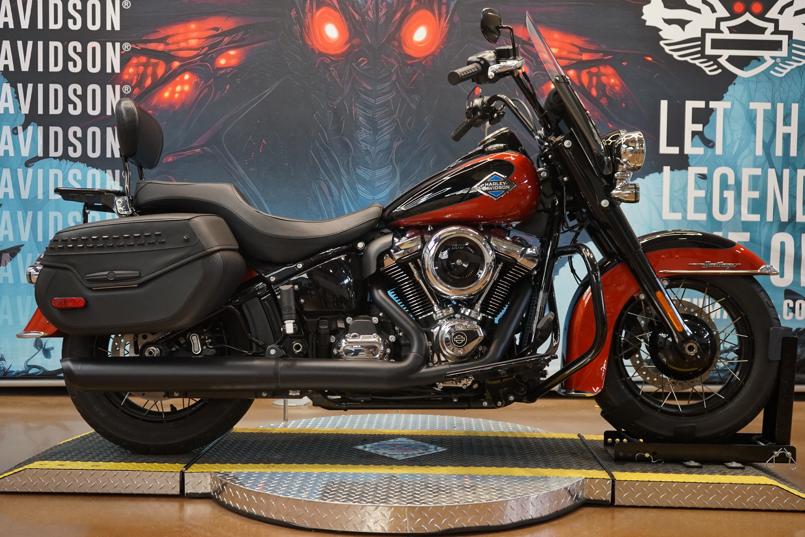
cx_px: 409
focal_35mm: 37
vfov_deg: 35.9
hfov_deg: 51.9
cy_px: 262
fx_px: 827
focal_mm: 36
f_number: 4
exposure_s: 1/160
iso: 1600
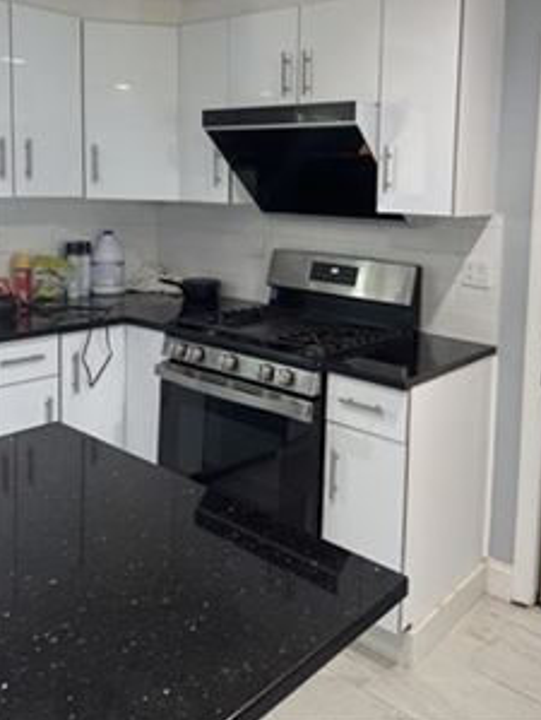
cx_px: 351
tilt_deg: -5.8
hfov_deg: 43.7
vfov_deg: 55.7
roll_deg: -1.4
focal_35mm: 32
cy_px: 247
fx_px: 665
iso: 125
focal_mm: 6.76
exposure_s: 1/60
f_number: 1.78
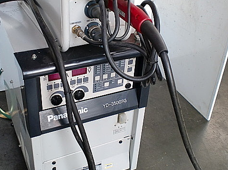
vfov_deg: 30.8
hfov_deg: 40.4
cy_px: 80
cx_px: 104
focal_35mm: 47
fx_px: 309
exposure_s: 1/60
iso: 125
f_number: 3.1
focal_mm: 6.3
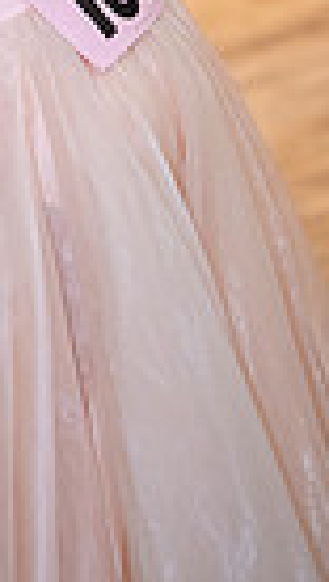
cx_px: -17
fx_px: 3693
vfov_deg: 8.8
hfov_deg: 5.1
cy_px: -321
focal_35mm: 239
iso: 4000
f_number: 2.8
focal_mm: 70
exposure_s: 1/400
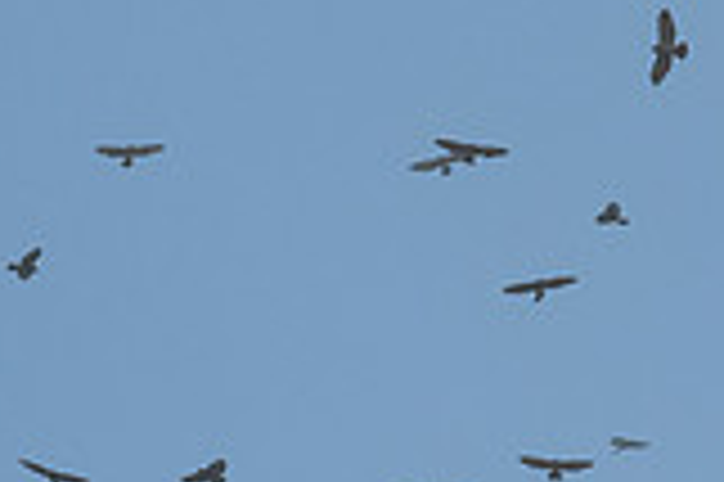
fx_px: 54385
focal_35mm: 2707
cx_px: 1034
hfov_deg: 0.8
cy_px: -209
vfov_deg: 0.5
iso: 280
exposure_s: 1/1600
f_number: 7.1
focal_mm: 500
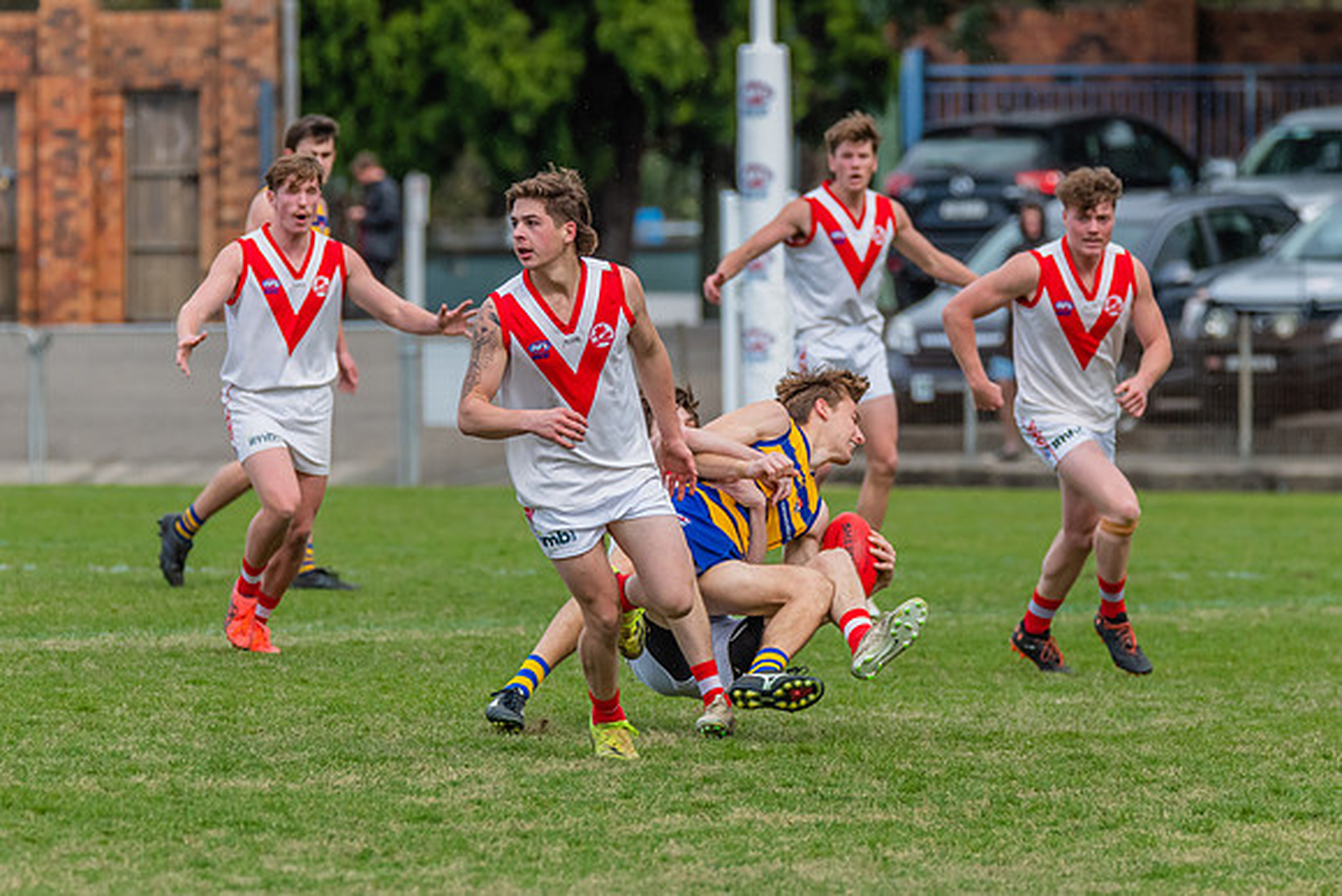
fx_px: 18783
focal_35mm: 504
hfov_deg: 4.1
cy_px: 403
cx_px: 668
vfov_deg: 2.7
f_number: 6
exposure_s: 1/1600
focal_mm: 350
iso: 900
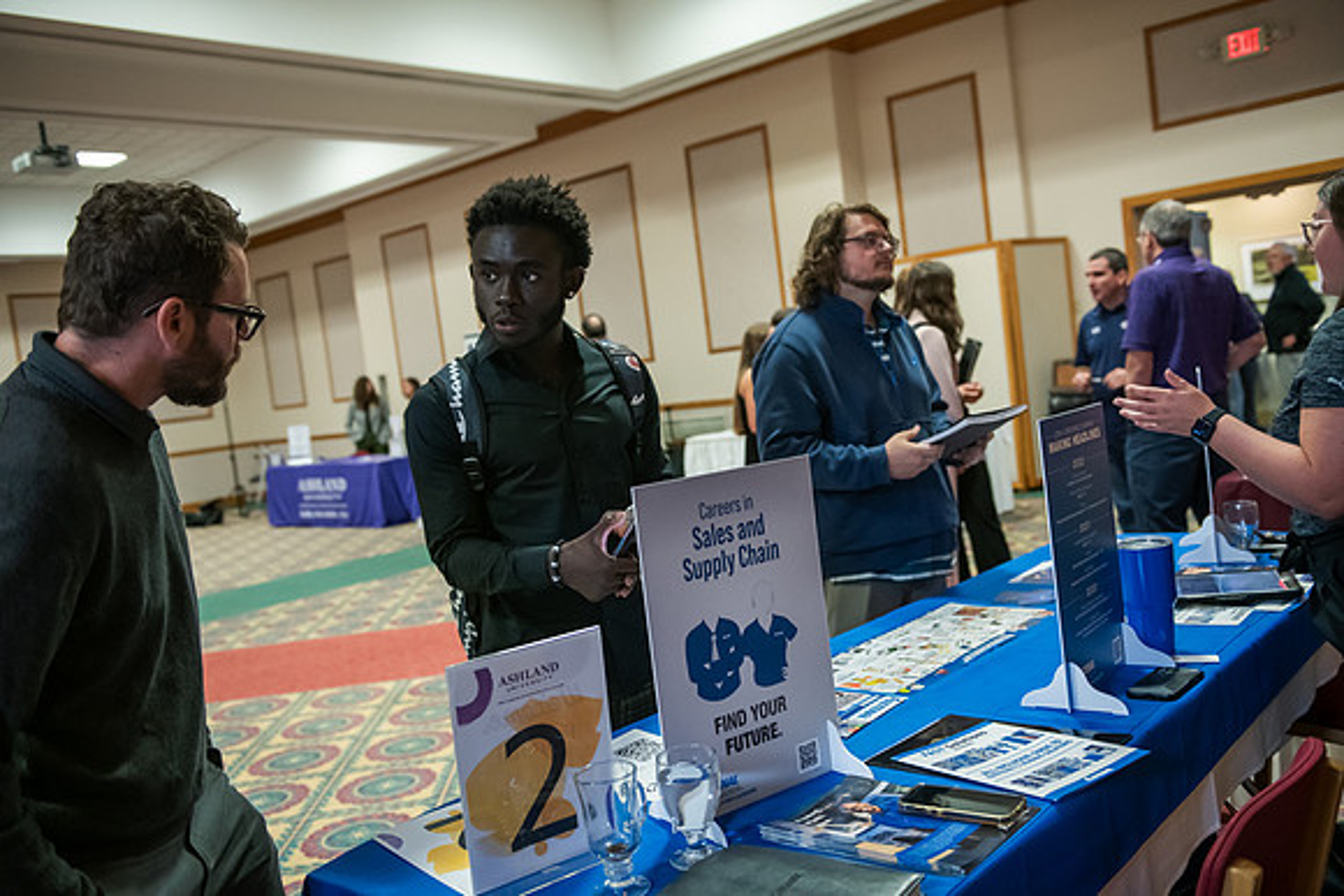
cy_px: 448
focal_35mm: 32
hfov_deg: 58.7
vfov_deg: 41.1
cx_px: 672
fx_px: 1195
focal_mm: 32
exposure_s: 1/200
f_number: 3.2
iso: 2500
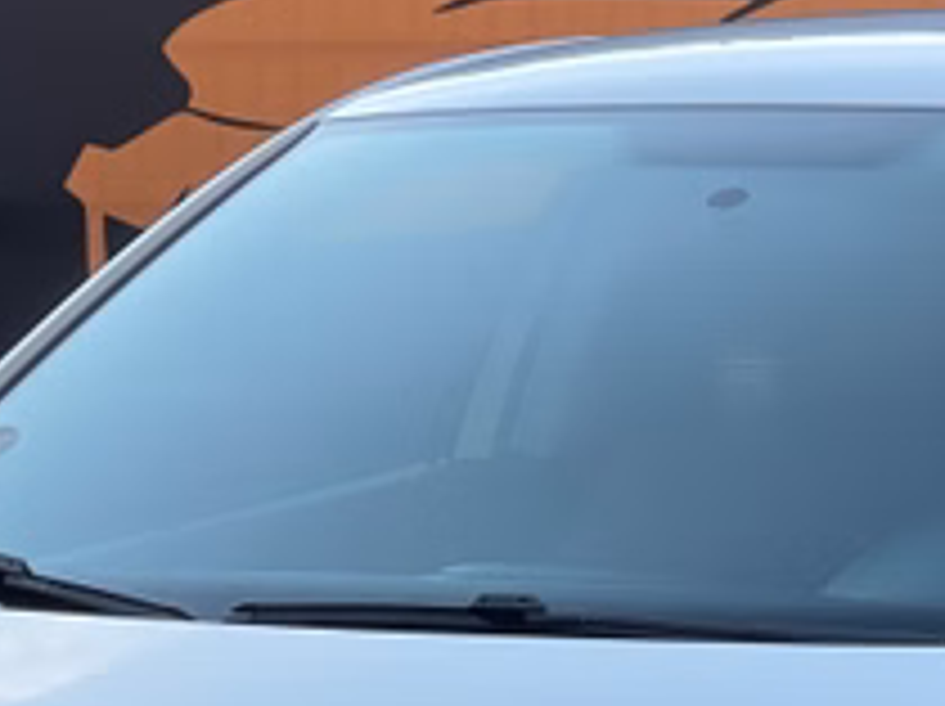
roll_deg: +0.4
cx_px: 828
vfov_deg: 6.1
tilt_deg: -6.0
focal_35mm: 244
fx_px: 6653
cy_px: 728
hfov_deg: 8.1
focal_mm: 7.5
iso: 32
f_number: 2.2
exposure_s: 1/605
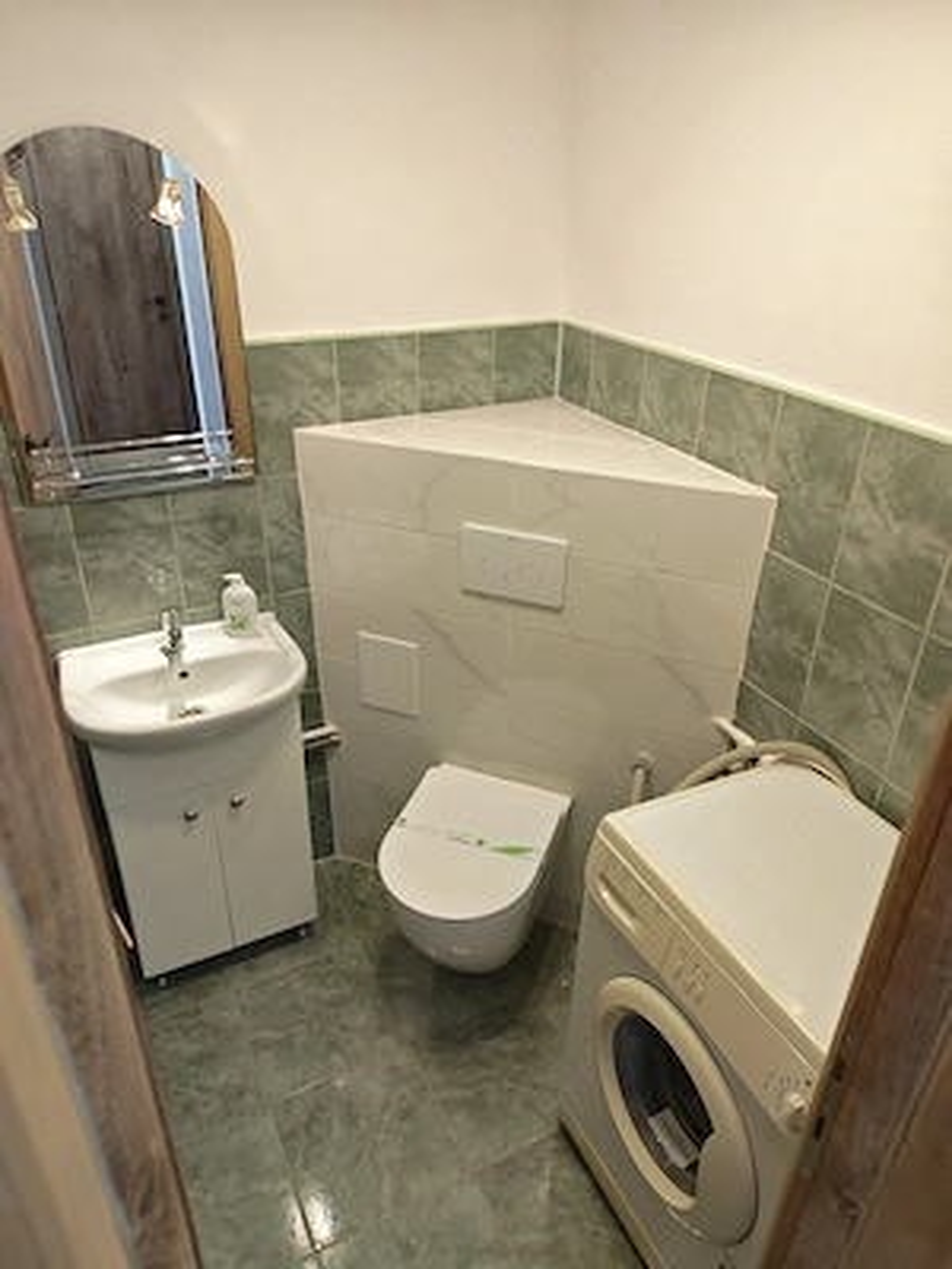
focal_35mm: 24
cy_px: 634
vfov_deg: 71.6
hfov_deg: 56.8
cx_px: 476
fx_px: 880
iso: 320
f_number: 1.9
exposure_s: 1/100
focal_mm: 6.12
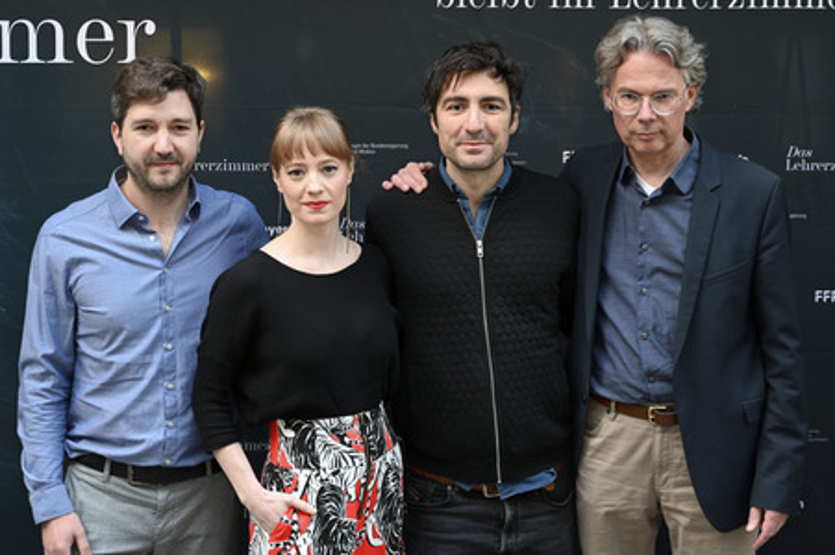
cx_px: 418
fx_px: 1414
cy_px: 278
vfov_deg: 22.2
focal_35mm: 61
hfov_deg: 32.9
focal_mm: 61
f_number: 2.8
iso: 640
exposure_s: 1/100
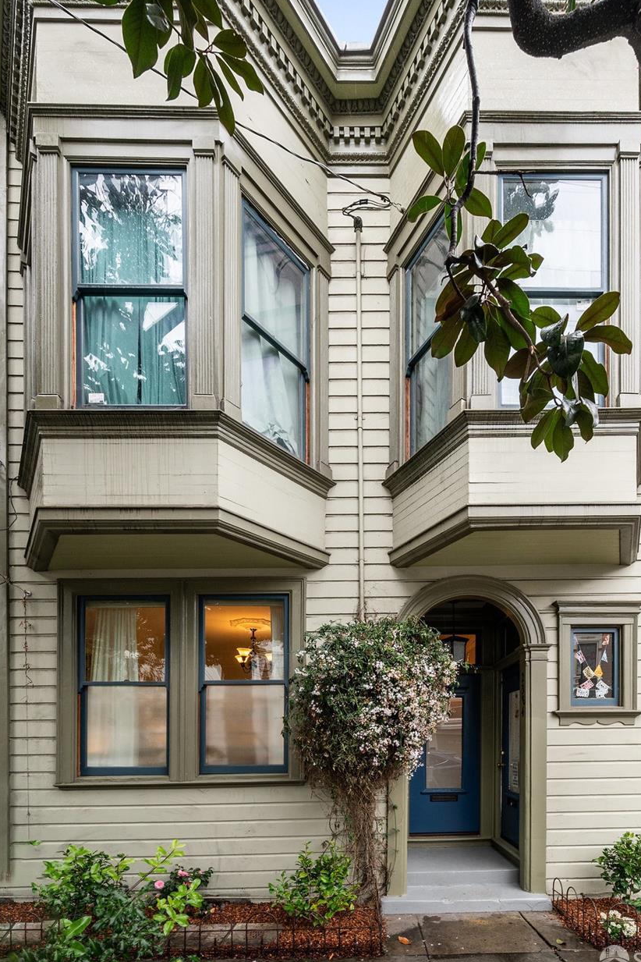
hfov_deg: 70.4
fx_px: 454
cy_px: 393
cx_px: 334
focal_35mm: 17
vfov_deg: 92.3
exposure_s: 1/60
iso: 400
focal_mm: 14
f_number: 9
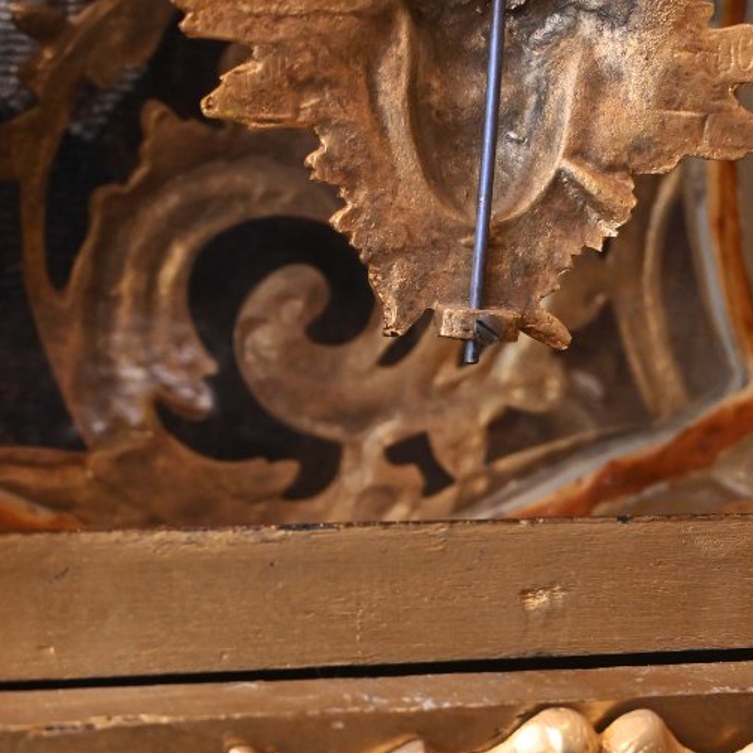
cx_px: 401
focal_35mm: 79
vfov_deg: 21.6
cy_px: 629
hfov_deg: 21.9
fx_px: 1944
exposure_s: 1/125
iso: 2000
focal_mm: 26
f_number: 4.5
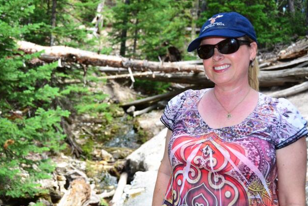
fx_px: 381
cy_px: 104
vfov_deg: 30.2
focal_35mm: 45
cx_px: 153
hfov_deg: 44.0
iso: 200
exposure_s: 1/200
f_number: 5.6
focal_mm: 29
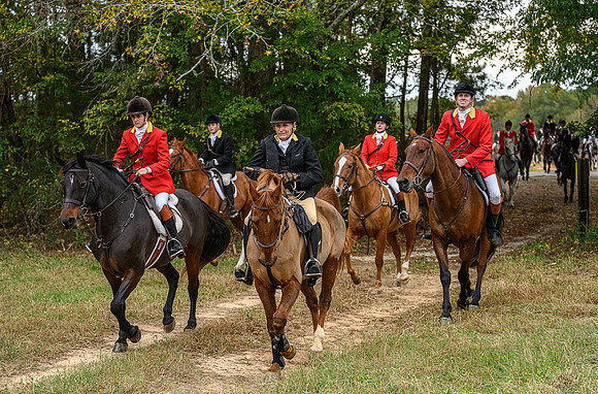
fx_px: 1208
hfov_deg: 27.8
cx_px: 309
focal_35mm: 73
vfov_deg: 18.5
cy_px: 205
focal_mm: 70
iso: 1250
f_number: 3.2
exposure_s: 1/1000
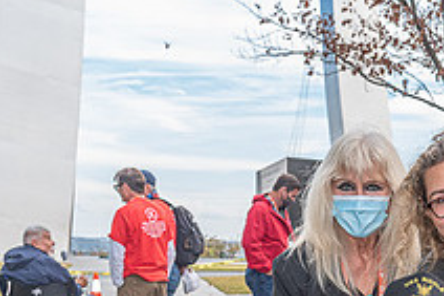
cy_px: 333
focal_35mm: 85
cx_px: 400
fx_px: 1047
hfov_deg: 23.3
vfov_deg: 15.6
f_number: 8
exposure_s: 1/250
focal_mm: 31
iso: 500
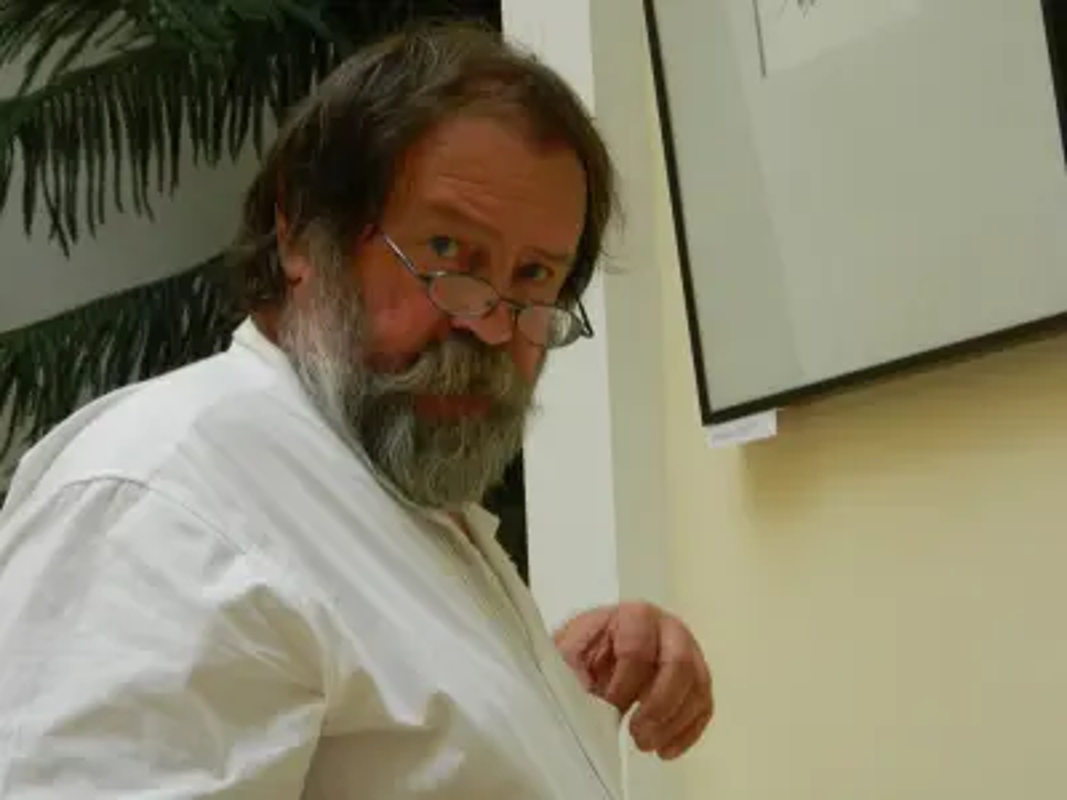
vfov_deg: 14.4
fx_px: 3175
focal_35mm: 103
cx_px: 534
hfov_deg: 19.1
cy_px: 400
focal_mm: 18.6
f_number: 4.5
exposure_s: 1/60
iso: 180
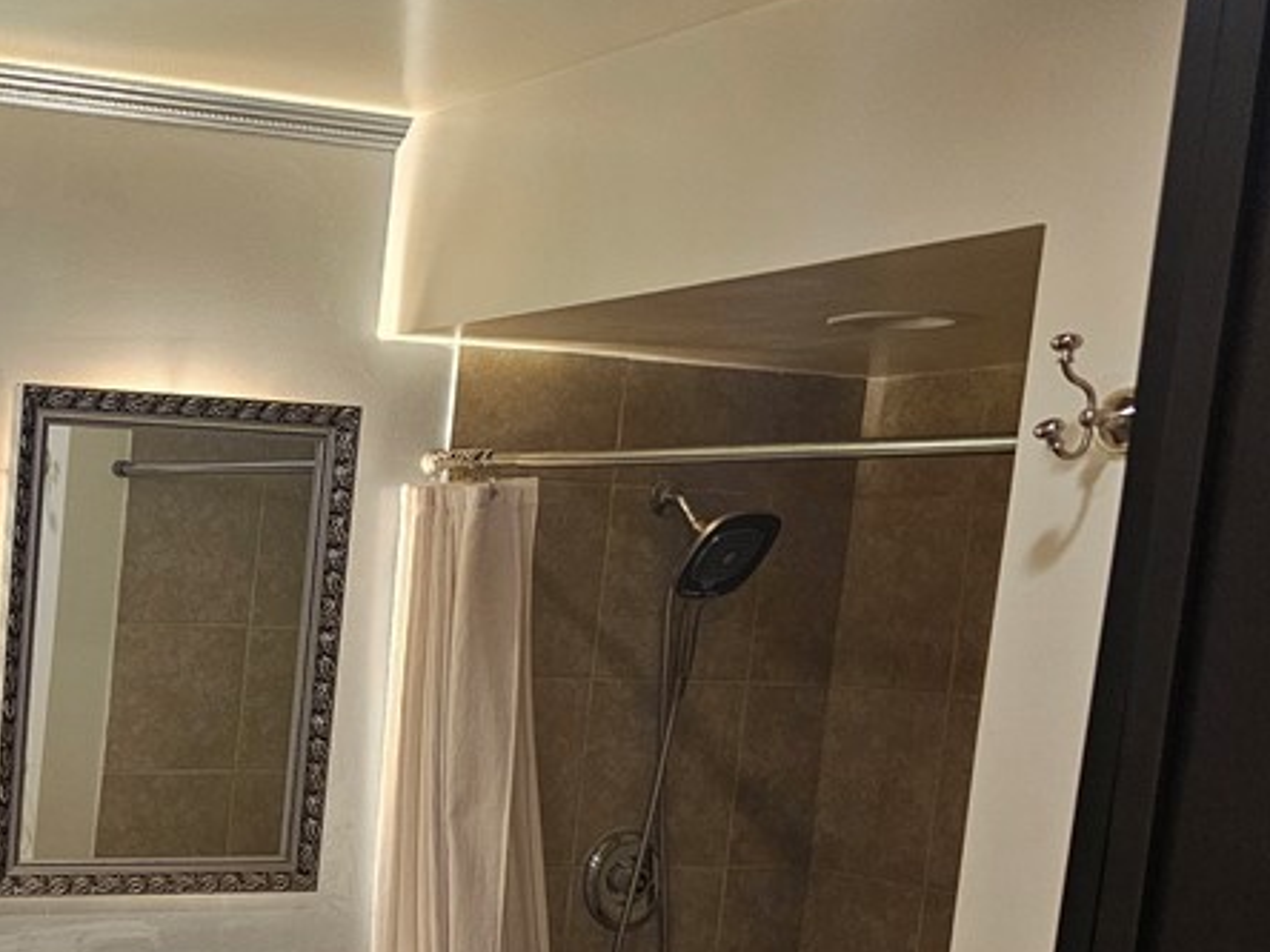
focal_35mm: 53
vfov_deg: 26.4
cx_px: -189
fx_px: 1944
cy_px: 895
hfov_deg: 31.3
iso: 640
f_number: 1.7
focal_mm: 6.3
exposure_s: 1/30
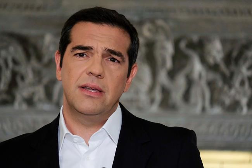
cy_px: 84
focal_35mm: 300
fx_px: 2099
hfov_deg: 6.9
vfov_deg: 4.6
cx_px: 126
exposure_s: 1/200
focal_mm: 200
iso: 3200
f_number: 4.8
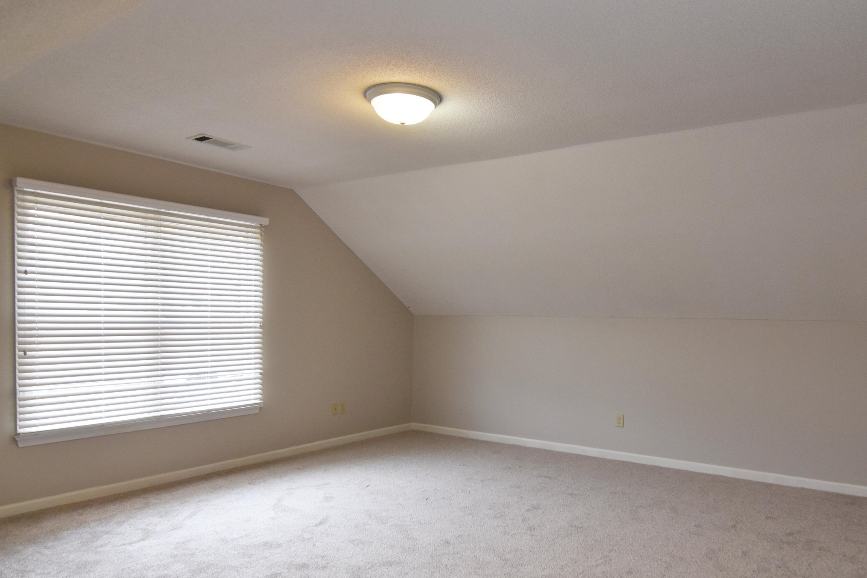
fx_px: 571
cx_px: 493
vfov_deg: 53.5
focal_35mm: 24
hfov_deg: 74.0
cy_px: 332
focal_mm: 11
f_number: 2.8
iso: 450
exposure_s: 1/250
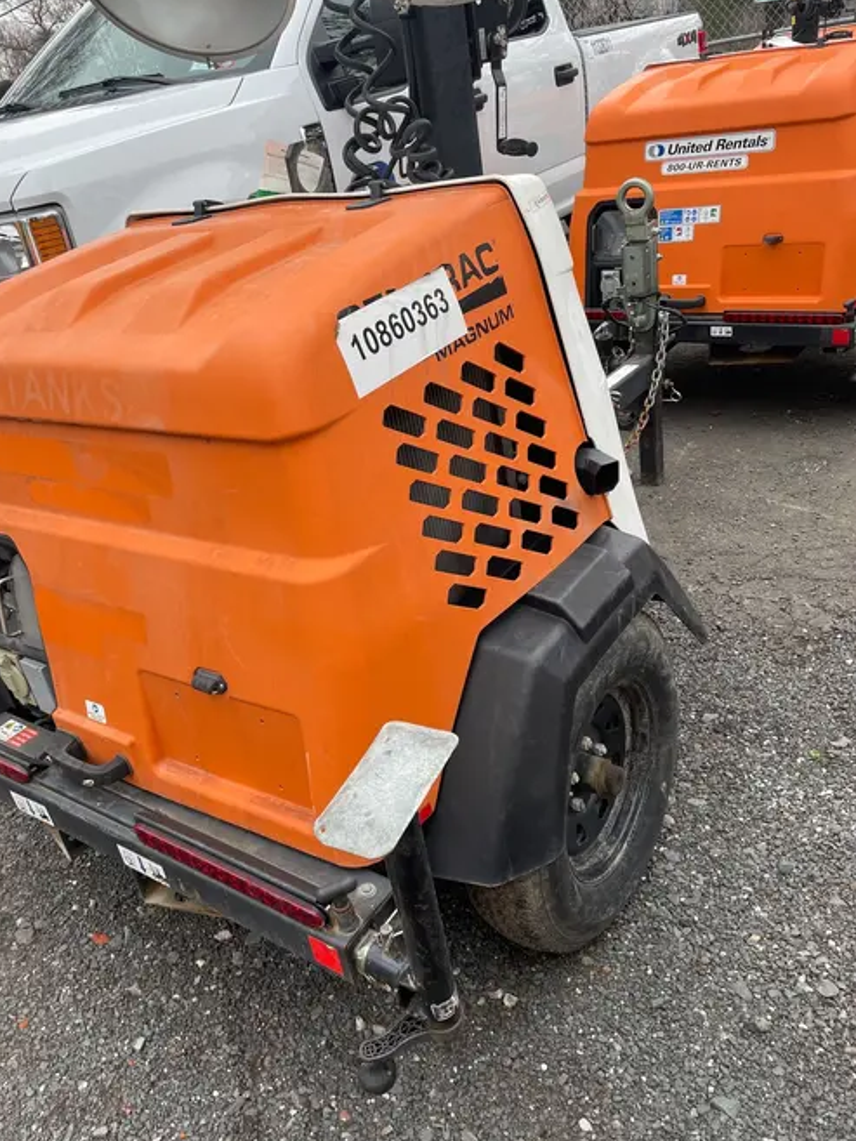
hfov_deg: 48.2
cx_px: 380
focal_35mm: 29
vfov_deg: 61.7
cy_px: 567
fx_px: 956
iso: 32
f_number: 1.6
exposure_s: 1/273
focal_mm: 4.2
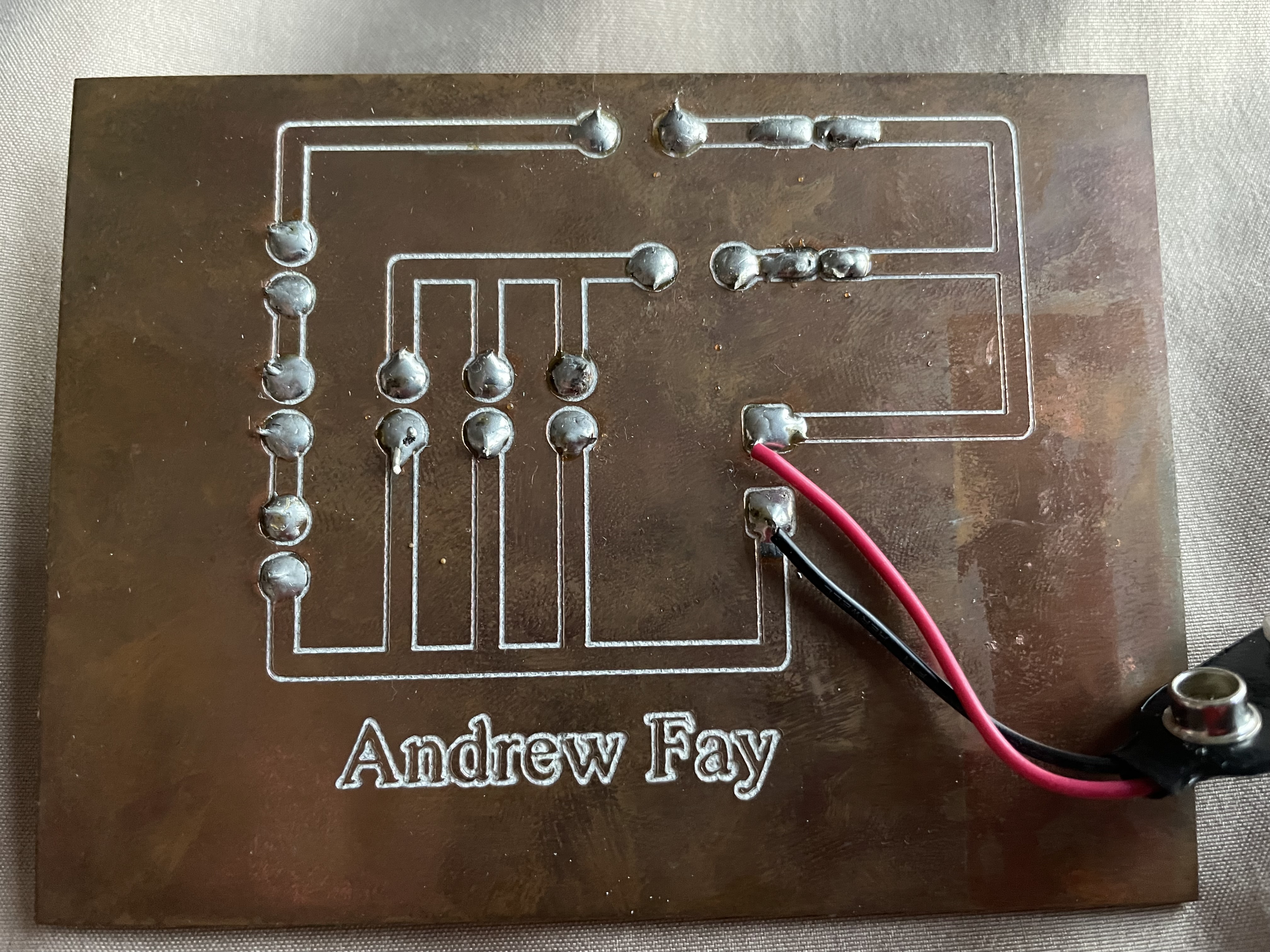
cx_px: 635
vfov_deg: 53.1
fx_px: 954
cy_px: 476
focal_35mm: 26
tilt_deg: -70.6
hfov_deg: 67.3
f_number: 1.6
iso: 640
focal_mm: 4.2
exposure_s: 1/30
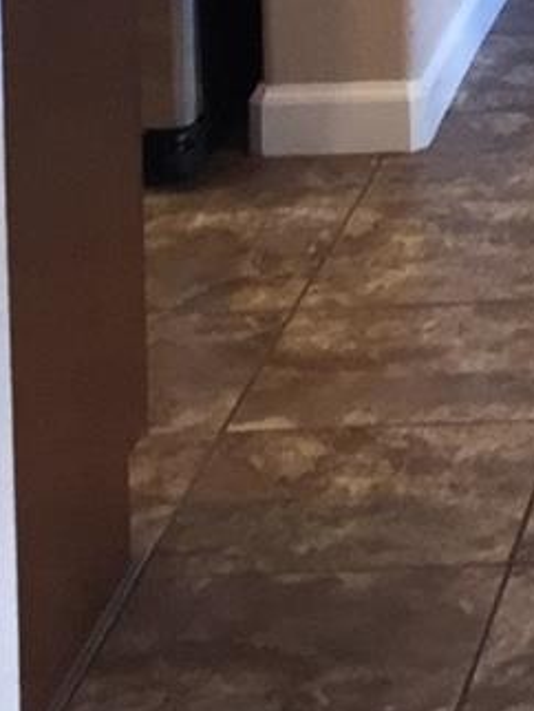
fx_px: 3697
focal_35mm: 180
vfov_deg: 10.1
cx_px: 1425
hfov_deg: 7.5
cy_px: -729
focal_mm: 4.15
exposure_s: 1/30
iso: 64
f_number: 2.2
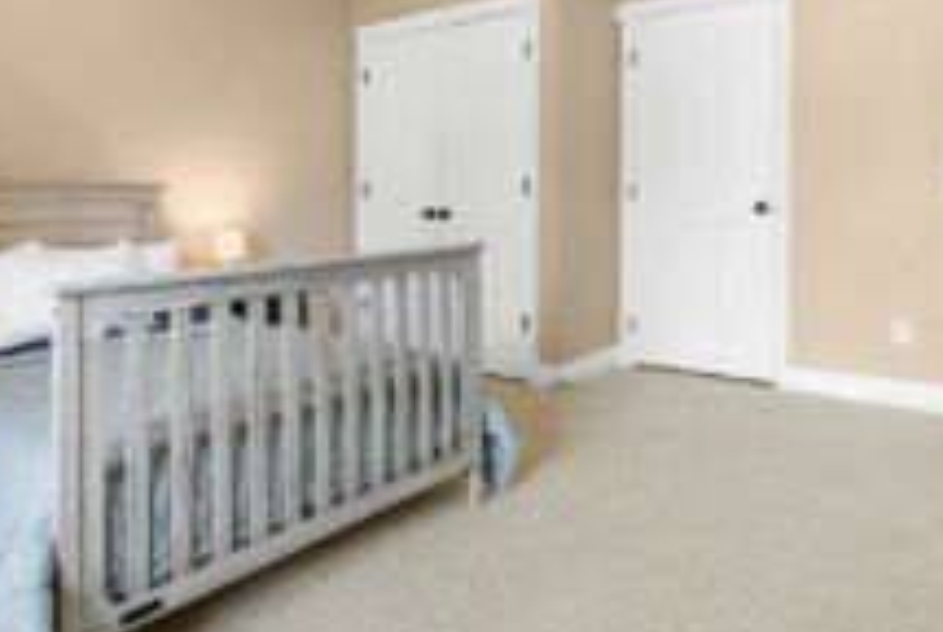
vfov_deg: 48.5
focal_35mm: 26
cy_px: 191
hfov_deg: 68.9
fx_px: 682
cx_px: 399
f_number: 3.2
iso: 400
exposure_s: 1/40
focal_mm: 14
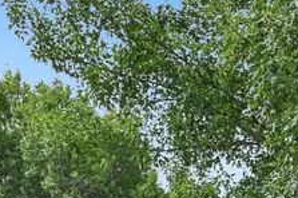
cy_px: 426
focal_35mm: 92
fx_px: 760
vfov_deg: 12.6
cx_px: 421
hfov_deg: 19.8
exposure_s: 1/250
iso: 400
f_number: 8
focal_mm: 20
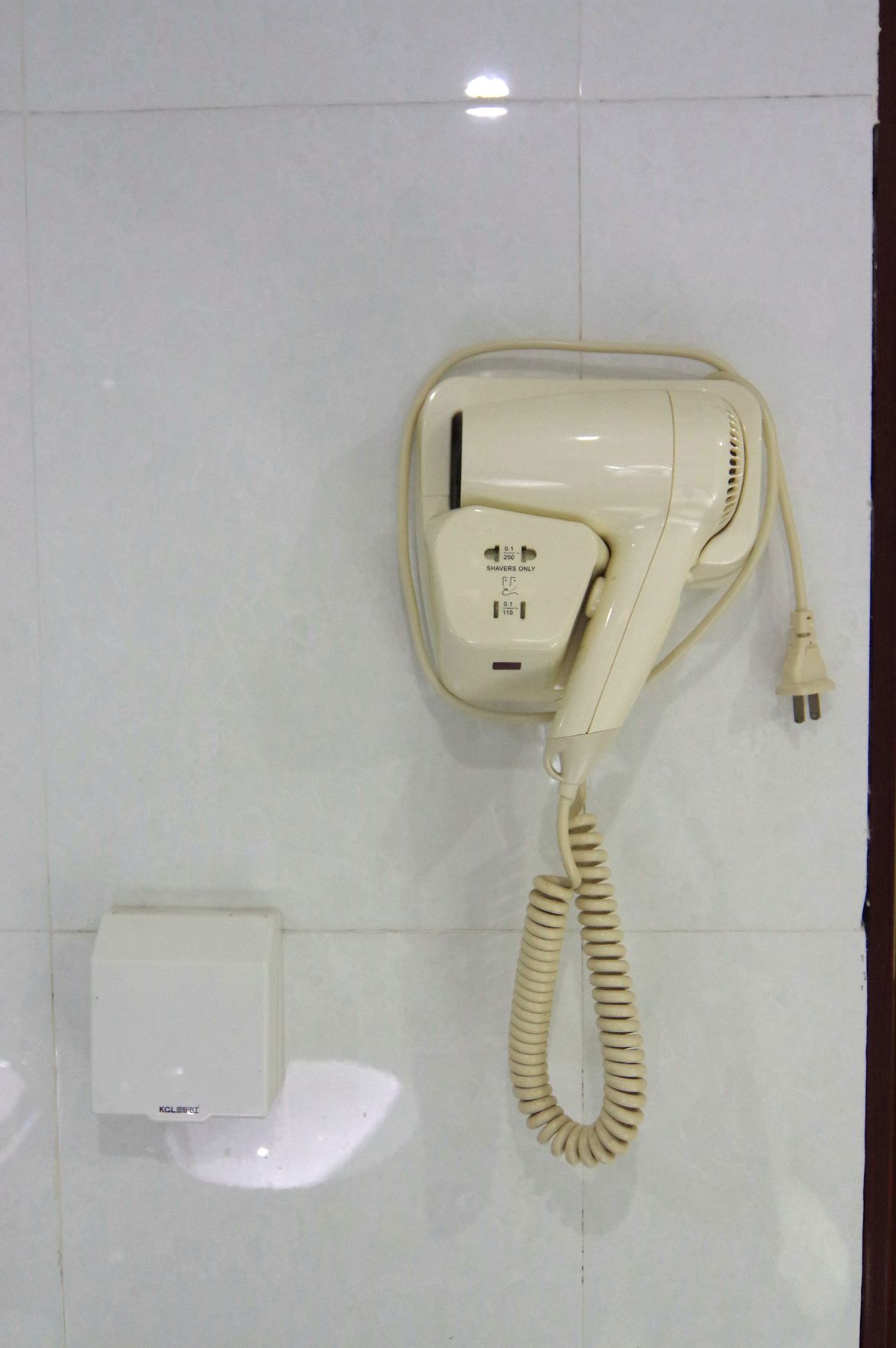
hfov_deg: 46.3
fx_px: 1047
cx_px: 448
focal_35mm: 28
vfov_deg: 65.5
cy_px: 674
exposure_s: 1/20
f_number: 4
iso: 1600
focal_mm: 19
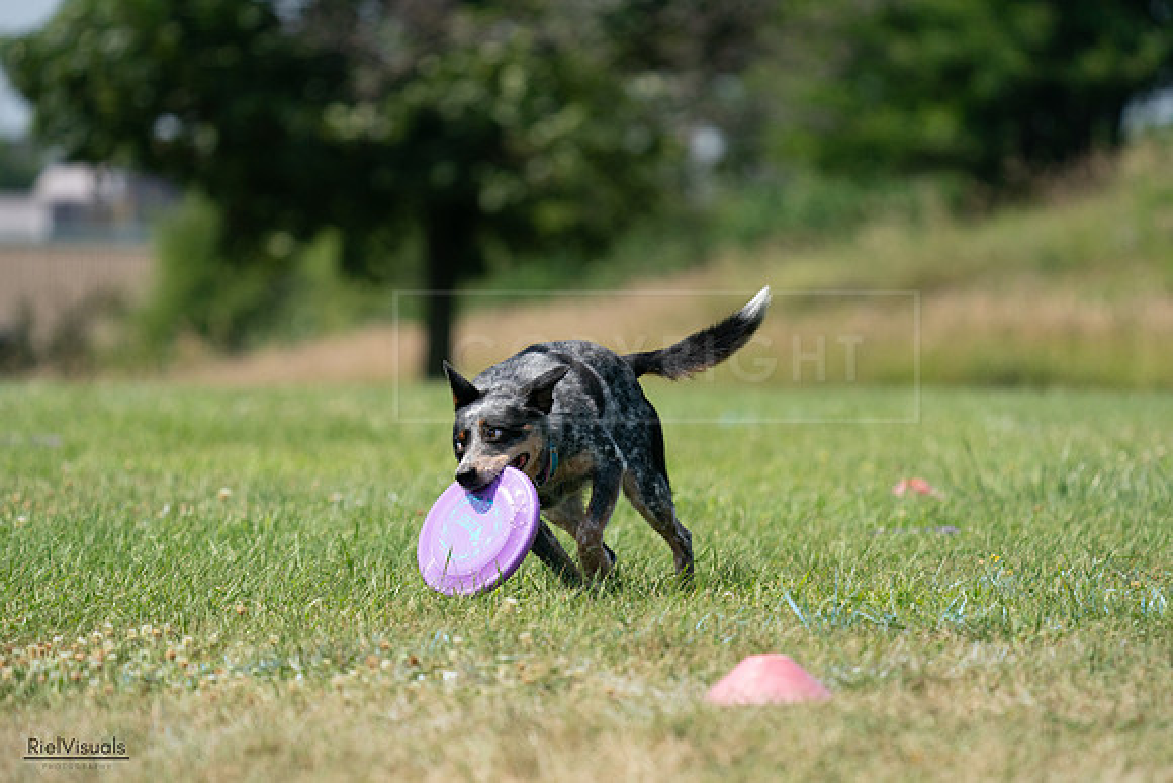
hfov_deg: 6.2
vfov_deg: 4.1
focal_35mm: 335
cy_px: 392
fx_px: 10917
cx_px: 586
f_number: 6.3
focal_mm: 335
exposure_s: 1/4000
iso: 1000
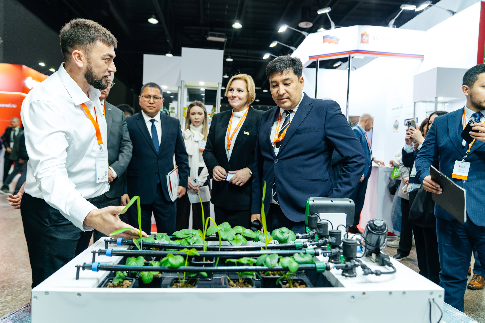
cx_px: 242
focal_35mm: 24
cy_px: 162
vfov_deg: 53.1
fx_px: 323
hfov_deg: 73.7
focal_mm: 24
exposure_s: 1/125
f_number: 2.8
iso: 800
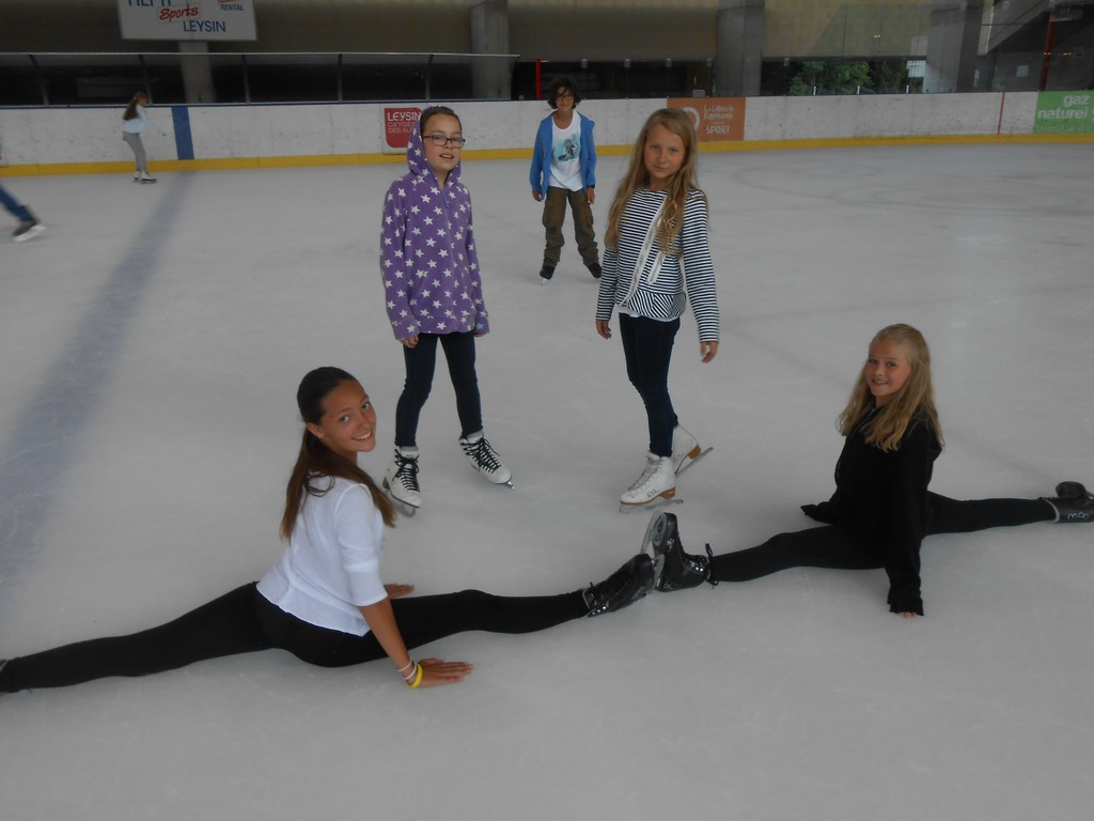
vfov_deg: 46.8
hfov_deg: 60.0
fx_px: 948
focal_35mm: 30
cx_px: 547
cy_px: 410
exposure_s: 1/50
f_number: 3.8
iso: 80
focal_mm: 5.3
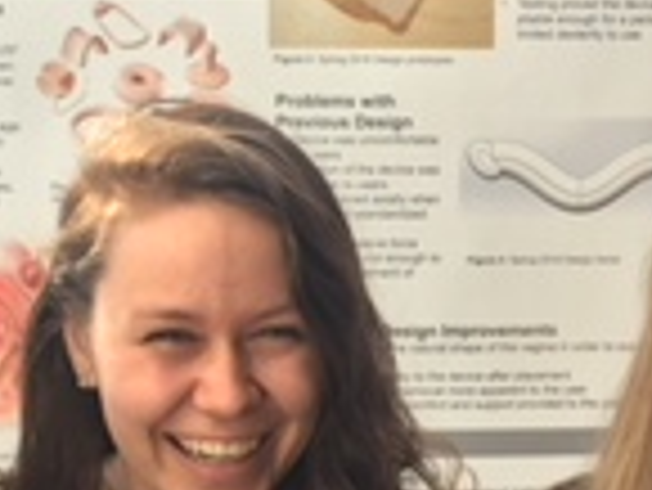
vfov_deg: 11.6
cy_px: 355
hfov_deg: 15.3
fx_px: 2413
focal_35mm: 128
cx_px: 468
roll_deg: -0.6
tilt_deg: -14.7
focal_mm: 4.15
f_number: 2.2
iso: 32
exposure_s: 1/120
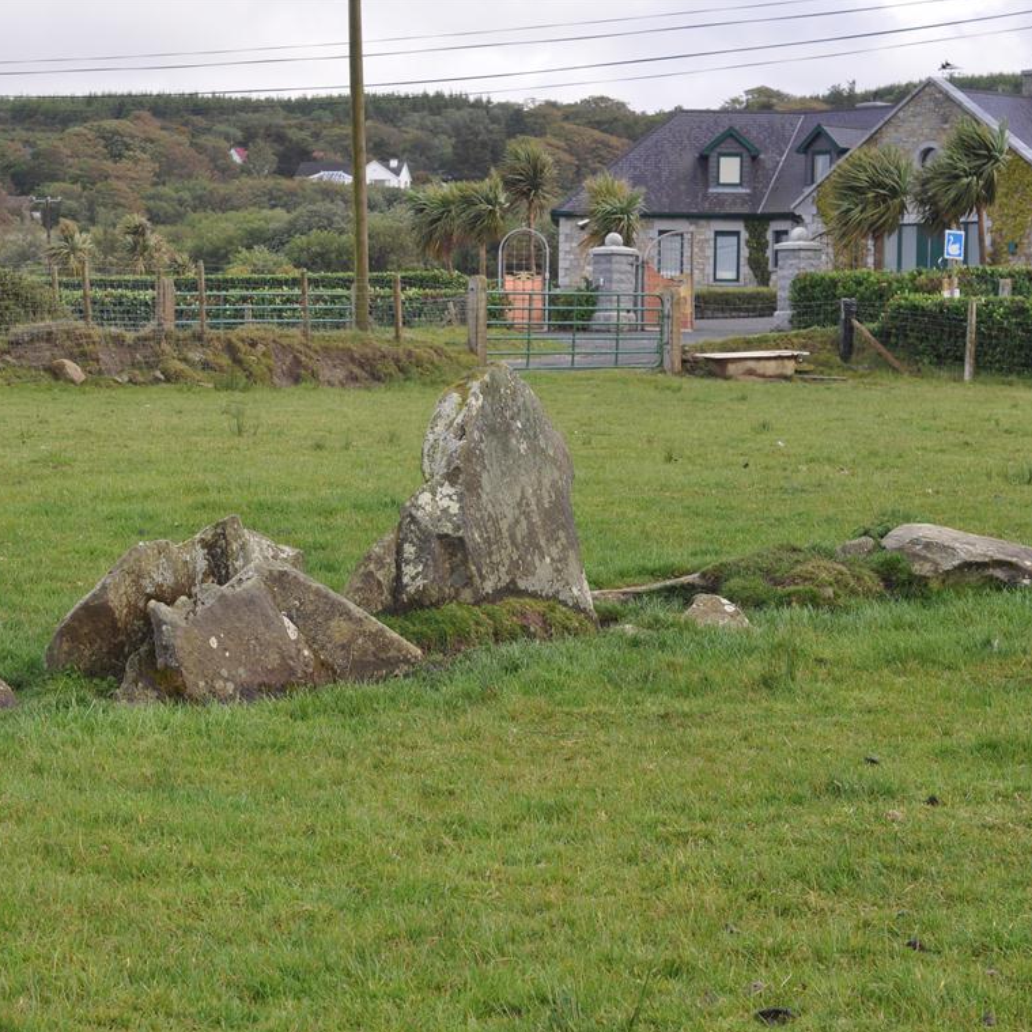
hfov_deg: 17.9
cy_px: 518
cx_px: 315
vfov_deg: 17.9
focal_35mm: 97
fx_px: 3272
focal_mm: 50
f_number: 8
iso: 200
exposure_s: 1/250
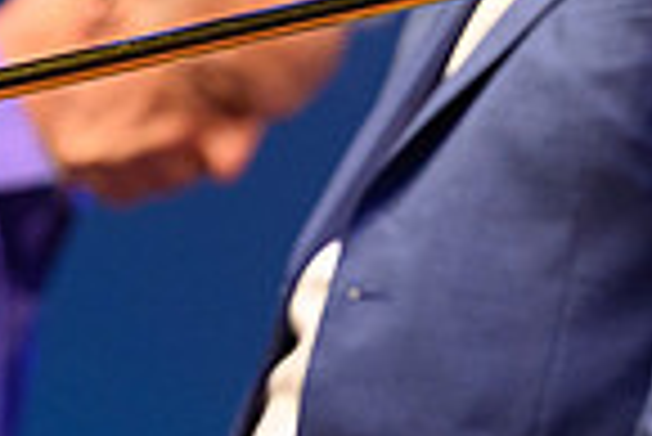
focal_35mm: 809
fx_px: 14666
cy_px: -335
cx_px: 589
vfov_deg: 1.7
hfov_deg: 2.5
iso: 1600
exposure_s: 1/400
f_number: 3.5
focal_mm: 135
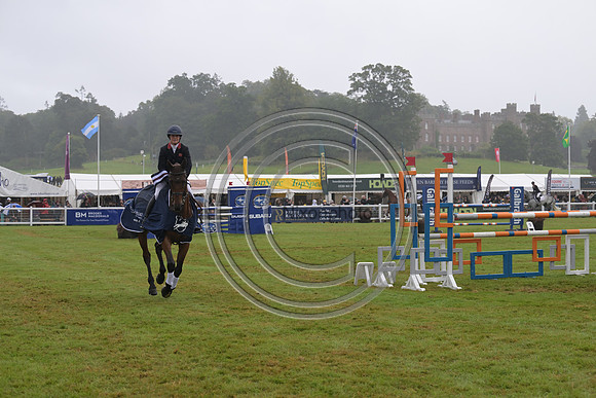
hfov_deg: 26.3
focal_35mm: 77
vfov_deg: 17.7
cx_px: 298
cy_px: 199
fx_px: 1275
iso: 560
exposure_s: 1/800
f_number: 5.6
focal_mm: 77
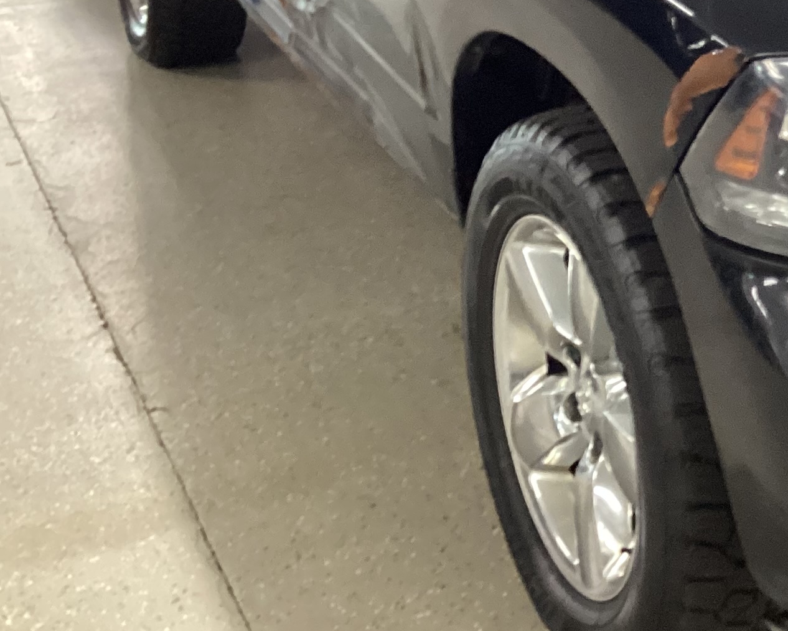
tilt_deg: -14.3
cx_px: 951
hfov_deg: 22.5
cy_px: -23
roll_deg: -0.8
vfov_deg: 19.0
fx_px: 1819
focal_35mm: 78
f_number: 2.4
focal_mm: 3.3
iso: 320
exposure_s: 1/33
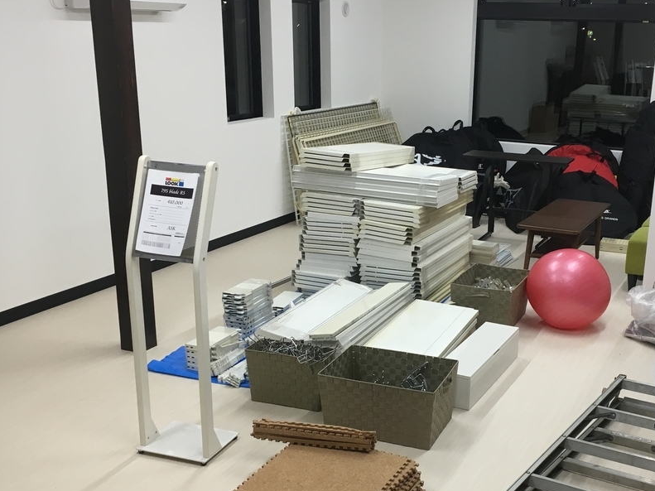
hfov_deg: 42.5
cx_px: 427
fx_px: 832
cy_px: 298
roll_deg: -1.1
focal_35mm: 44
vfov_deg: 32.8
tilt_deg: -18.4
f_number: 2.2
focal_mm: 4.15
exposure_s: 1/30
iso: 32
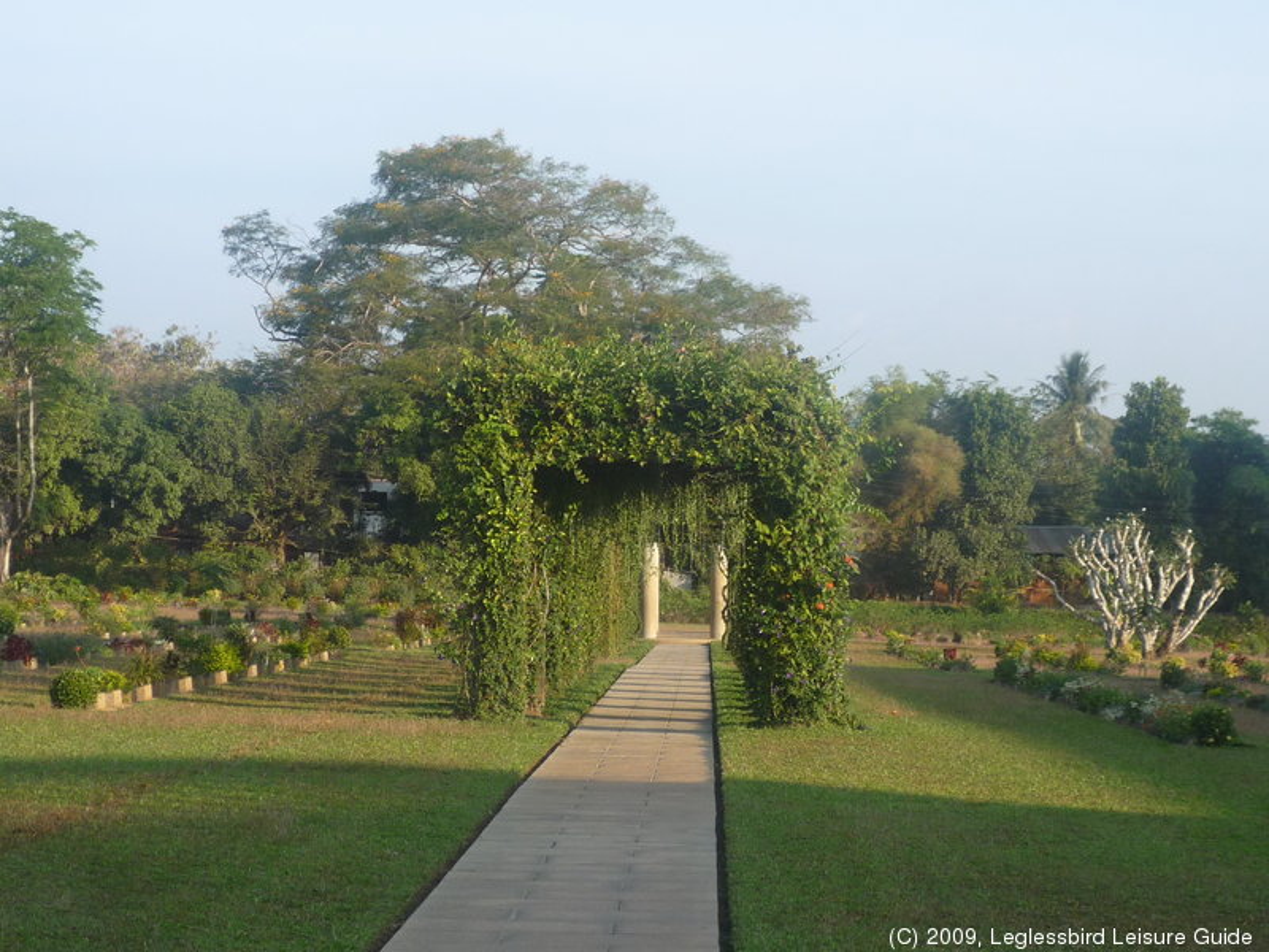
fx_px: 3373
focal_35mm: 92
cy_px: 476
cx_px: 634
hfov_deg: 21.3
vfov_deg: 16.1
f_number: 4.9
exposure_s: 1/200
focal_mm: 11.3
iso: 100
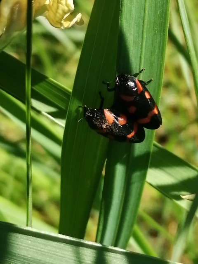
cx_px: 99
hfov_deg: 14.2
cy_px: 132
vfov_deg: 18.9
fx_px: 793
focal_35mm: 104
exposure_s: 1/782
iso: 50
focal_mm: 3.46
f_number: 1.8
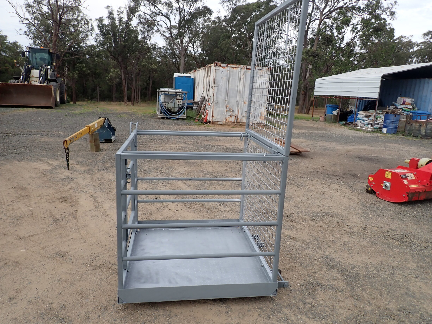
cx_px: 217
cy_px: 160
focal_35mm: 26
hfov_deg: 67.3
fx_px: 324
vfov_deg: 53.1
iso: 100
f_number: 2.8
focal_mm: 4.5
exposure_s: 1/1000
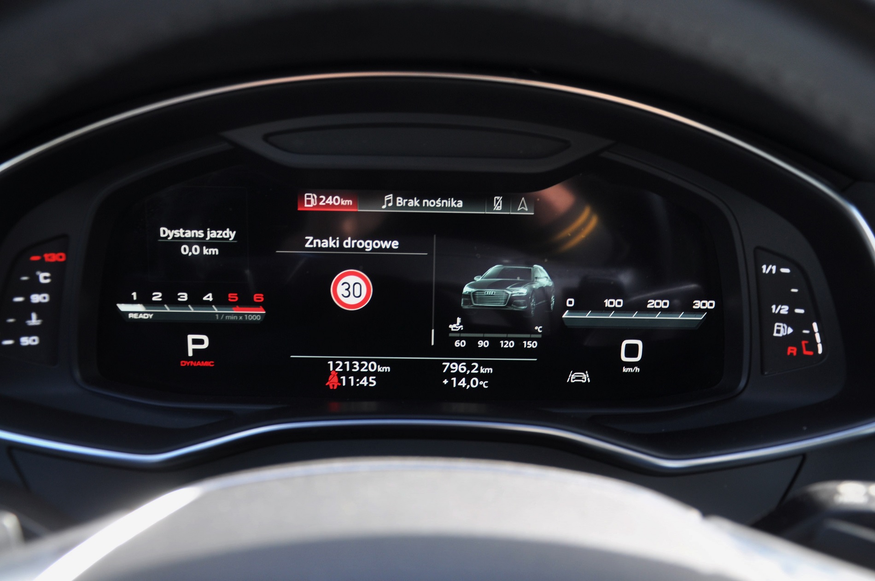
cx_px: 438
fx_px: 947
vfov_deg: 34.1
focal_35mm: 39
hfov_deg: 49.6
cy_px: 290
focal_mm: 26
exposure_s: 1/80
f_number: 4.5
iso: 250
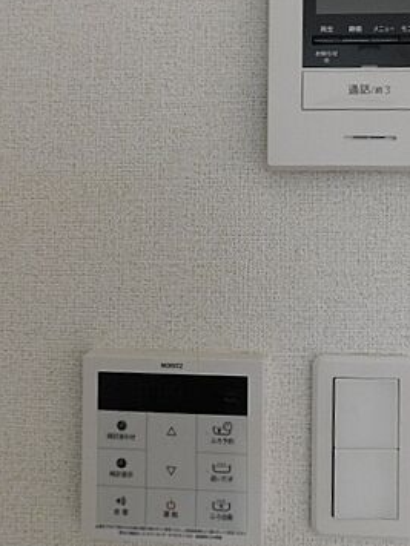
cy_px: 225
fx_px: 490
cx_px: 249
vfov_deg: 58.0
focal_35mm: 31
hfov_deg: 45.2
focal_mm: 4
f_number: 3
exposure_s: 1/30
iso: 125
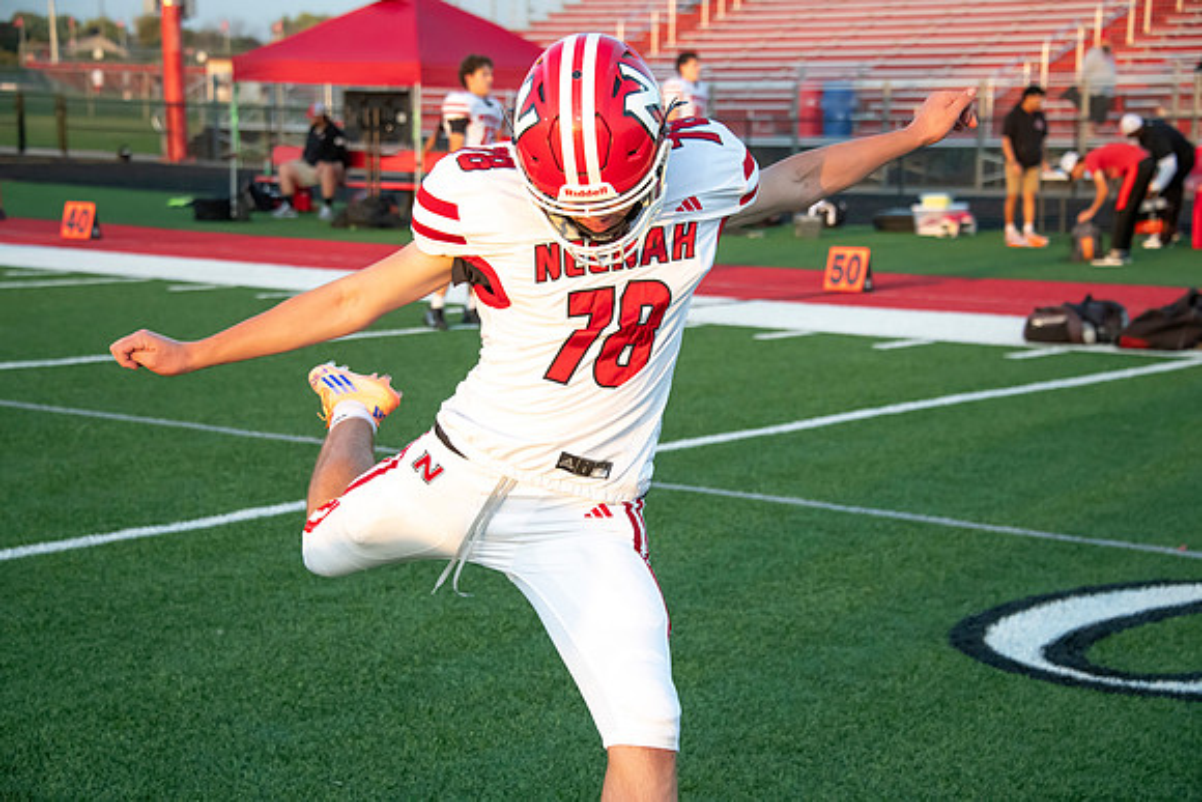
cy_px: 401
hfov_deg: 22.6
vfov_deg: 15.2
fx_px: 3006
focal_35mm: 90
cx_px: 601
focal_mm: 90
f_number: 5.6
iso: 2000
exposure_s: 1/1600
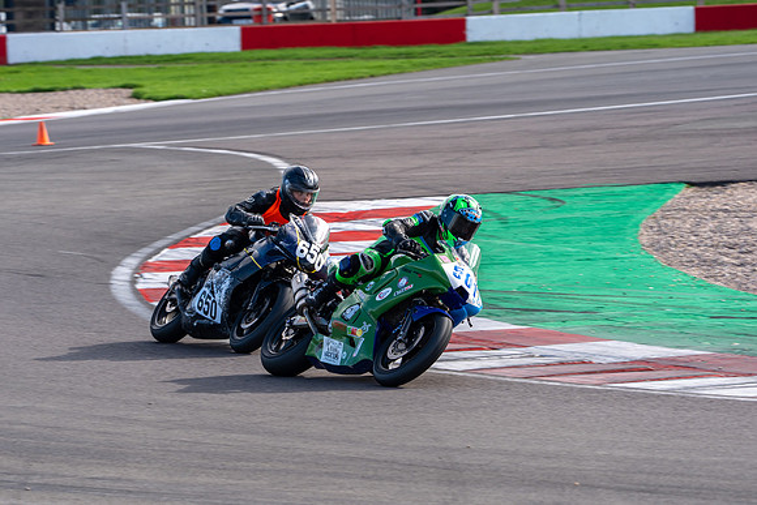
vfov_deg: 5.0
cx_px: 315
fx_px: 5824
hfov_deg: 7.4
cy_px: 252
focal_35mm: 277
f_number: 7.1
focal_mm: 237
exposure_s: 1/500
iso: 320
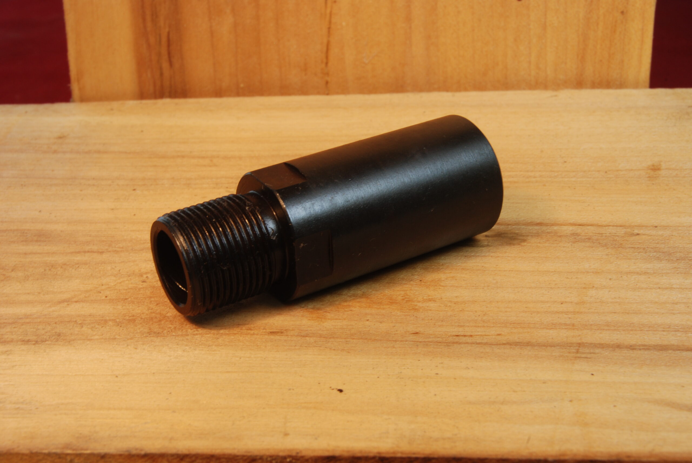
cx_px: 346
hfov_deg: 33.4
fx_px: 1155
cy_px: 232
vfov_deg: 22.7
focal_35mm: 60
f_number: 20
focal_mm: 40
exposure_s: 1/8
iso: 200
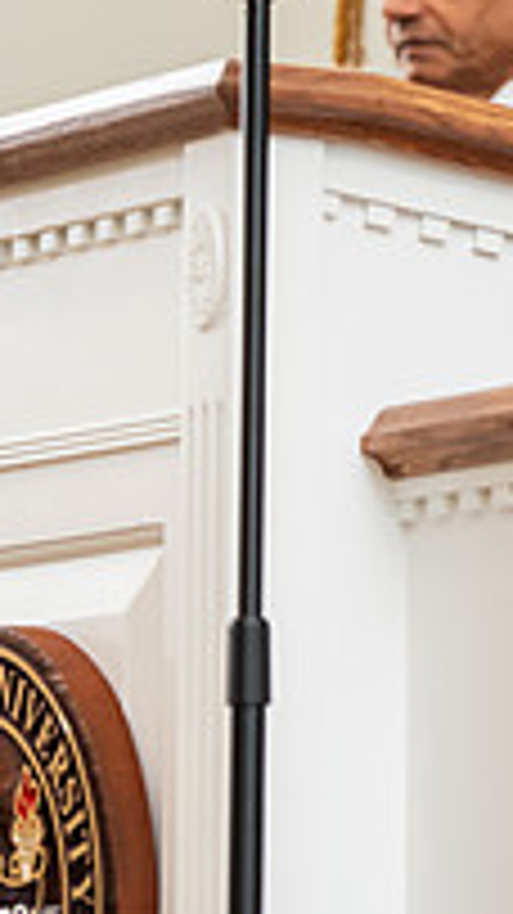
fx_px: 7603
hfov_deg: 3.9
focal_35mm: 314
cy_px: 52
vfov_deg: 6.9
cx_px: 644
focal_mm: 105
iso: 1250
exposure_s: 1/200
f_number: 3.5
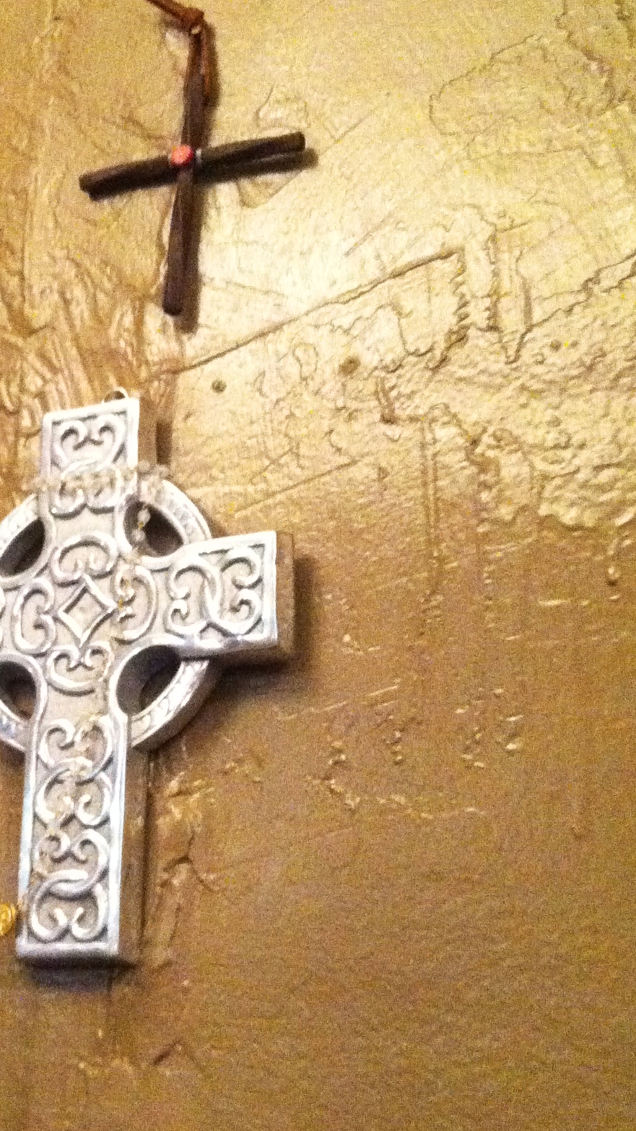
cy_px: 556
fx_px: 1890
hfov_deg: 18.9
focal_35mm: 63
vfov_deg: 33.3
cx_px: 95
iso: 1000
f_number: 2.8
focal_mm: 3.85
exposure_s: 1/15
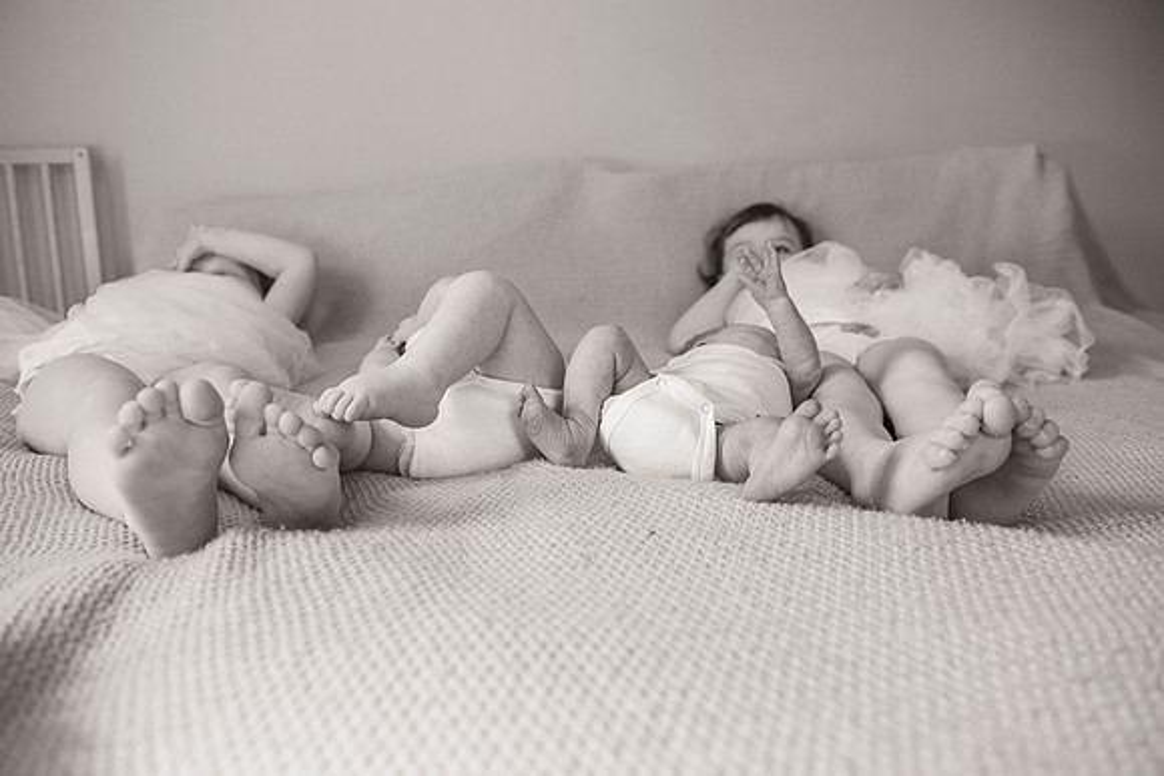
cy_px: 388
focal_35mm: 27
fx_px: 873
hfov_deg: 67.4
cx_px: 582
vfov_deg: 48.0
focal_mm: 27
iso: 1000
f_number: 3.5
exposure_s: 1/320
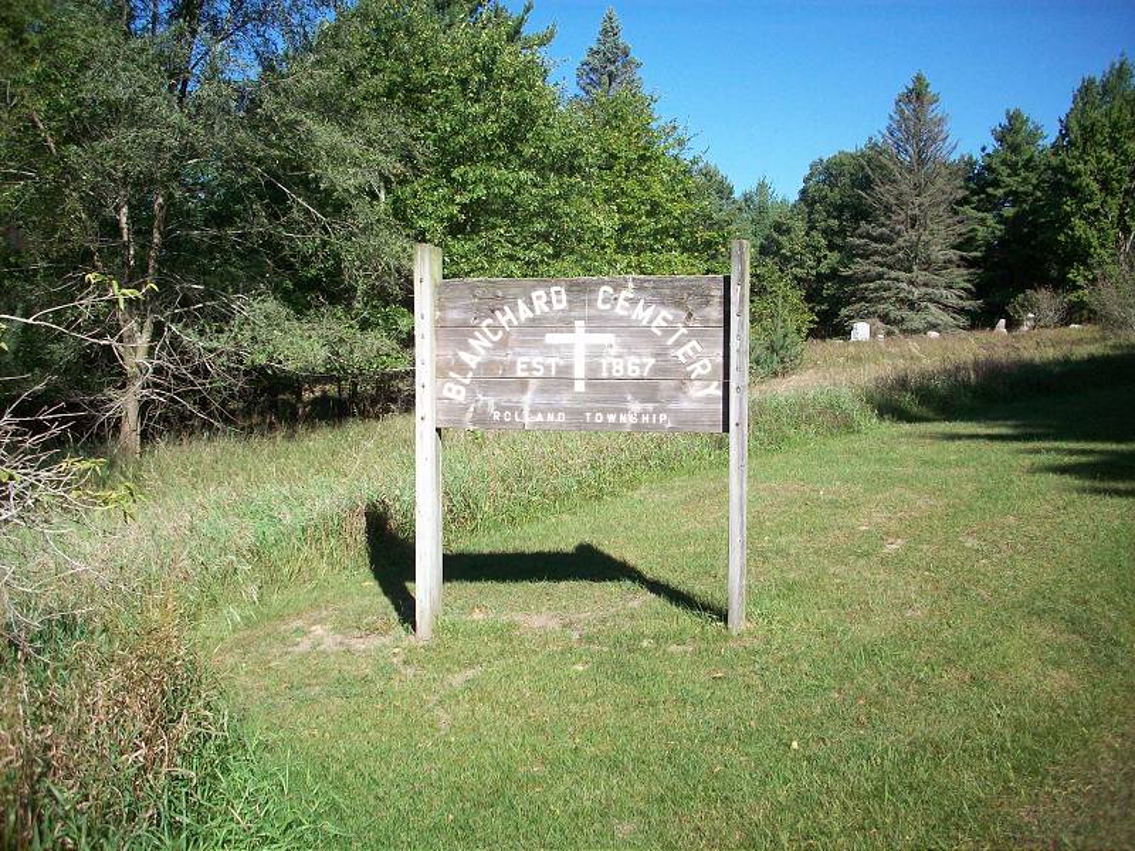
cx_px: 568
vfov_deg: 38.7
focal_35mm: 37
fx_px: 1213
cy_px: 426
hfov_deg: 50.1
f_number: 5.6
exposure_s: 1/210
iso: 80
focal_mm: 6.2
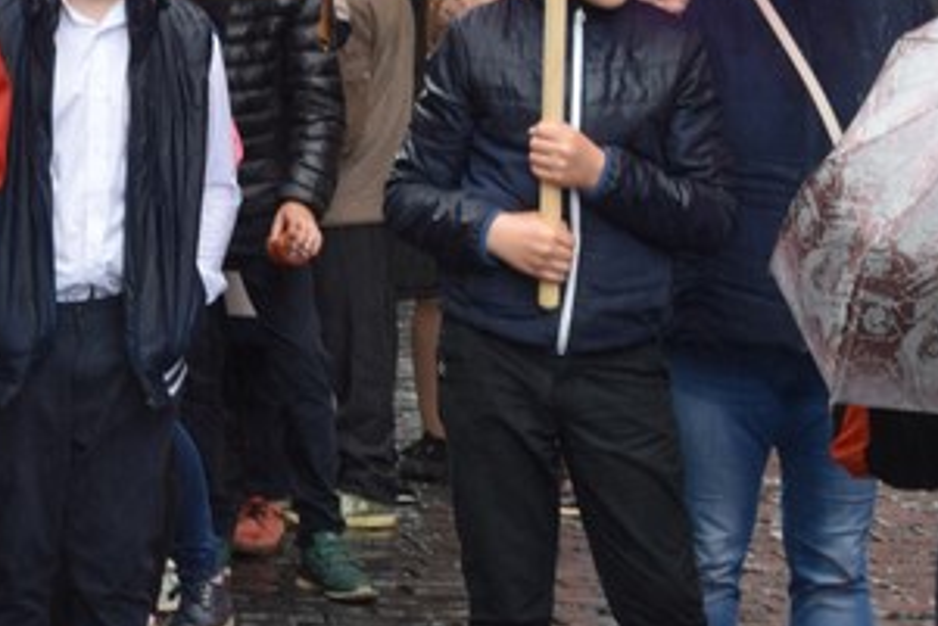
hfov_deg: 7.3
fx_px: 7317
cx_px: 50
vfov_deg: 4.9
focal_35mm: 281
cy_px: -26
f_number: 5.6
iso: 400
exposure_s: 1/80
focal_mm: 55
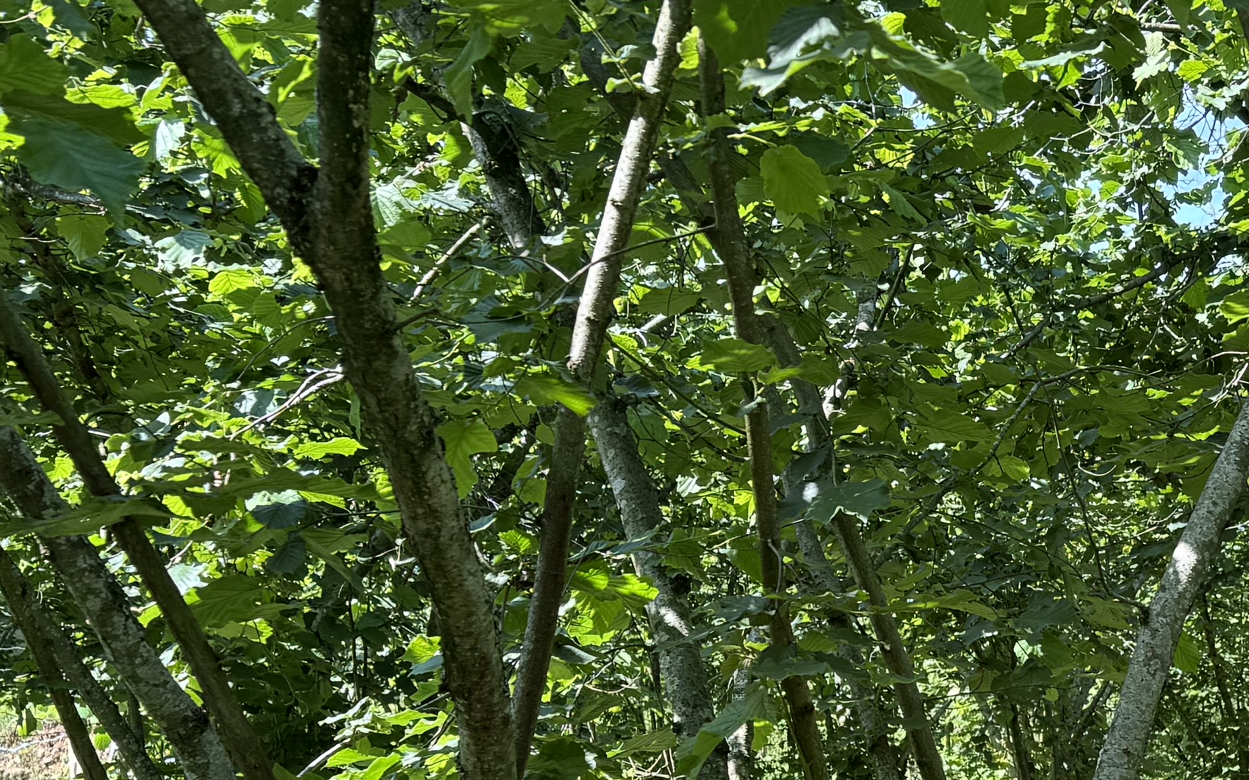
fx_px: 2417
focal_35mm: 71
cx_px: 1100
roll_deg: +1.8
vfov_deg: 17.5
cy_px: 929
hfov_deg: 28.0
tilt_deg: -4.5
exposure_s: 1/477
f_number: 1.78
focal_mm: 6.76
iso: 80
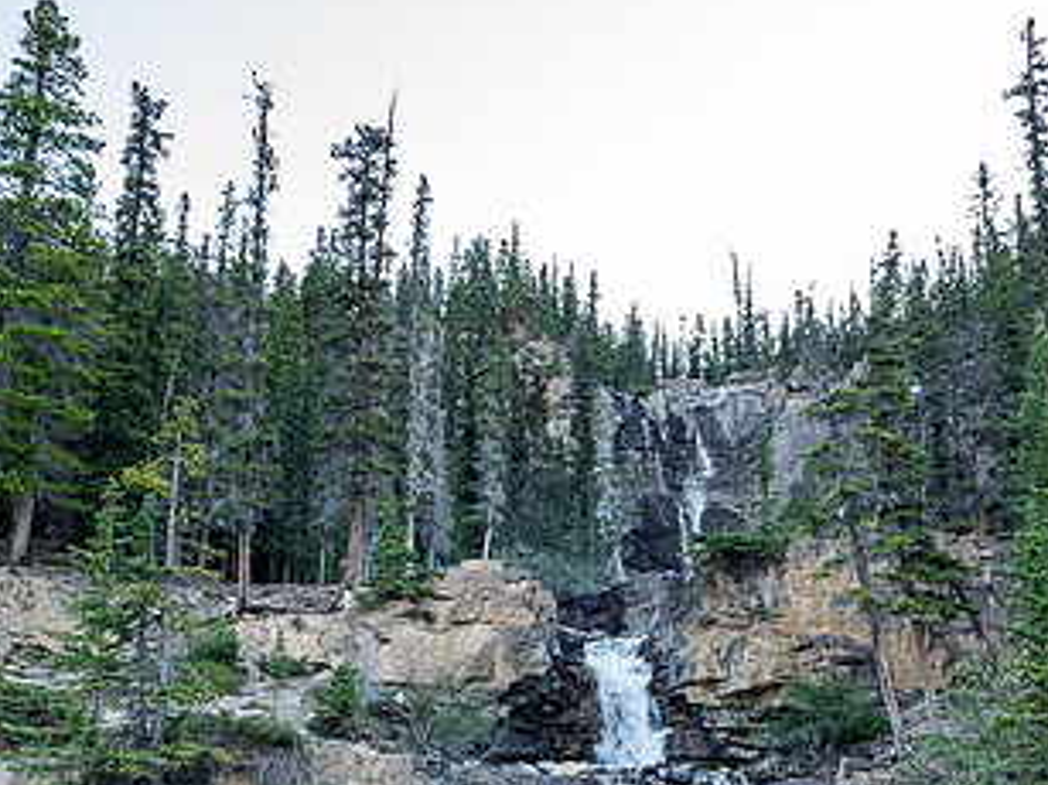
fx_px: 1029
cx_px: 550
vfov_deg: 39.0
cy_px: 695
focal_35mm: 34
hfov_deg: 54.0
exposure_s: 1/60
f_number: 8
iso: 400
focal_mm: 9
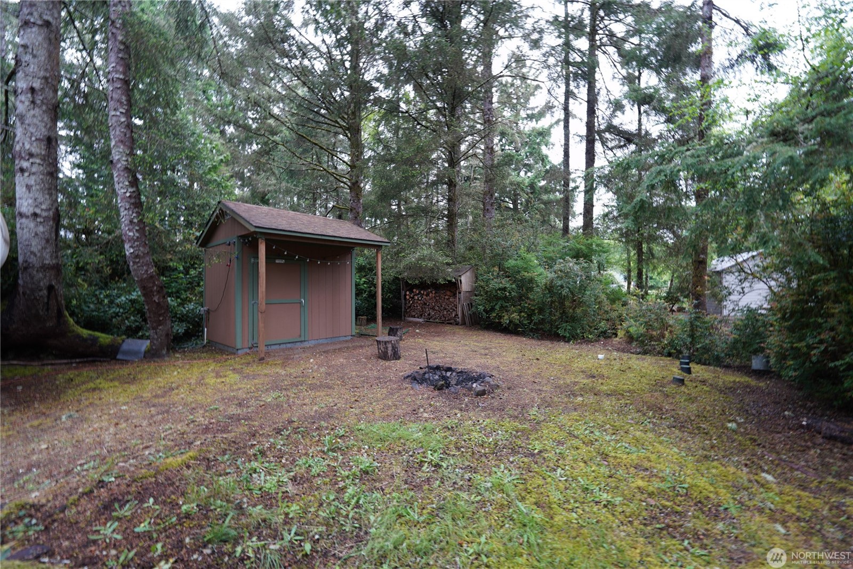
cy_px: 284
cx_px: 426
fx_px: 332
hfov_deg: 104.3
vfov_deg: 81.2
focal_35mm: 14
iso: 160
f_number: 4
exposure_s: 1/30
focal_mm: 14
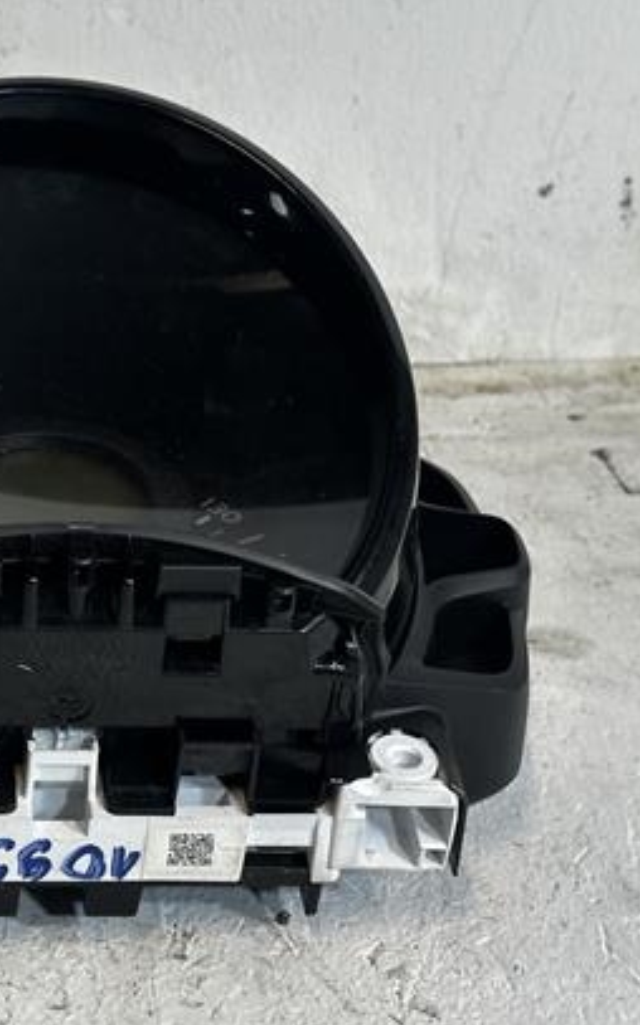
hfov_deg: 16.1
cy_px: 514
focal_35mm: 80
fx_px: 2235
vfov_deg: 25.8
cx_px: 103
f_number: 1.78
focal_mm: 6.86
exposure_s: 1/100
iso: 80
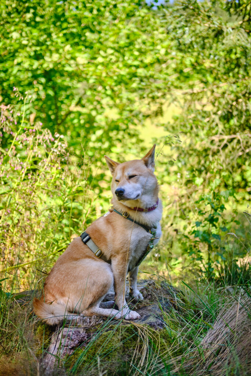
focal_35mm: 53
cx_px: 126
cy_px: 188
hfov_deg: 25.5
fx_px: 554
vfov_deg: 37.5
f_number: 2
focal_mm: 35
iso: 200
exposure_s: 1/1000
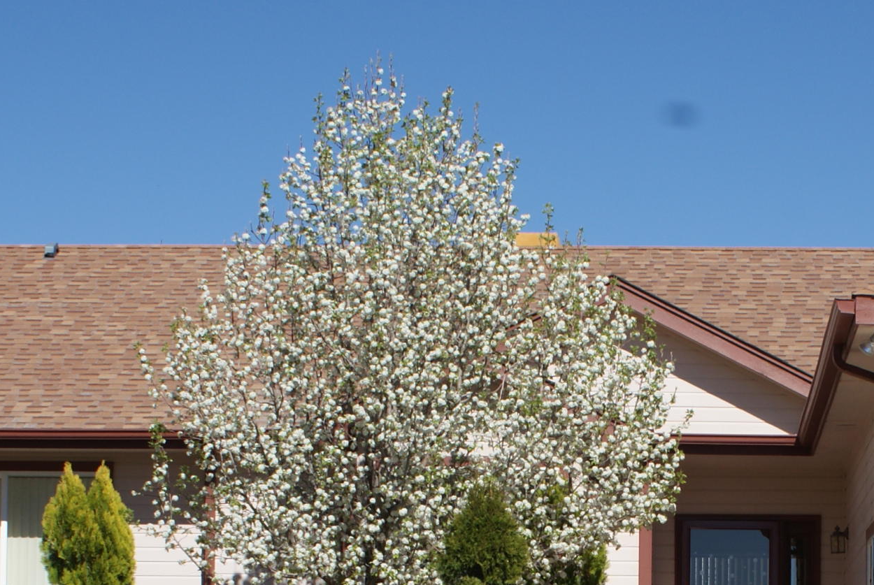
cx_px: 666
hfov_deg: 18.8
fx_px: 2625
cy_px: 663
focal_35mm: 108
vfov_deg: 12.5
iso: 100
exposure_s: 1/250
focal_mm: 30
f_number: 11
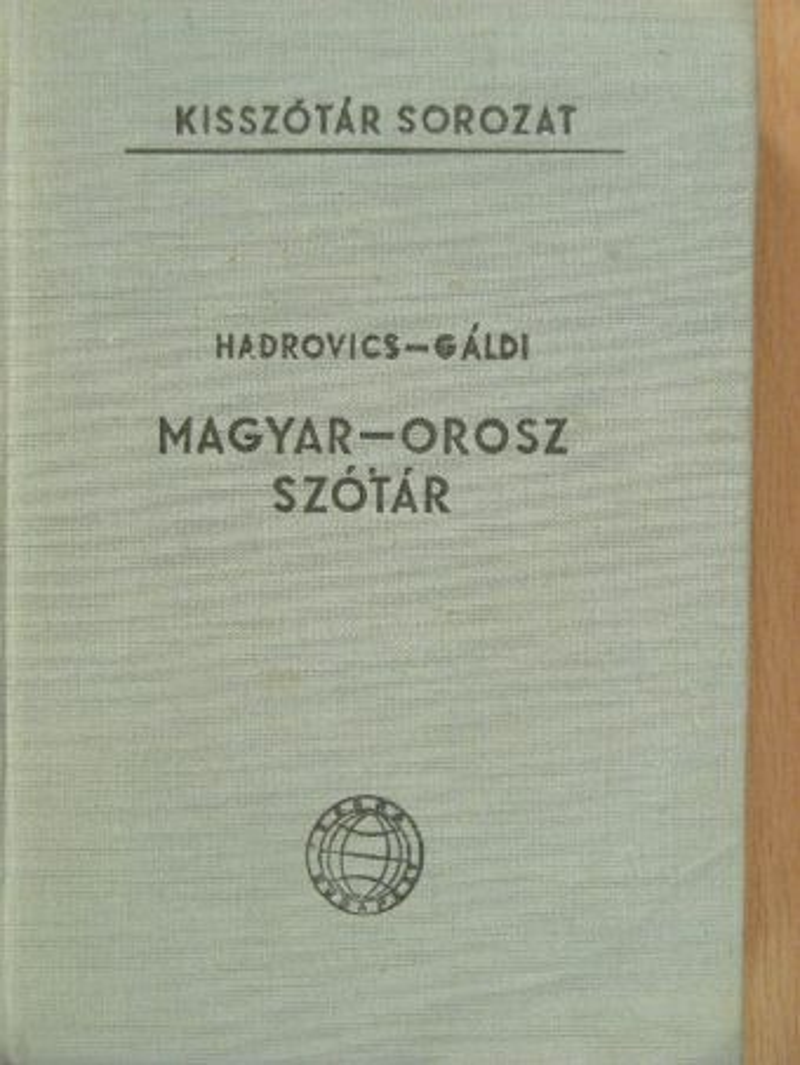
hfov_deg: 14.9
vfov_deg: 19.8
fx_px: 3049
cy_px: 532
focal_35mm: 99
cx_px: 400
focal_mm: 16.5
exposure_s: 1/15
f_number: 3.5
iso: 227
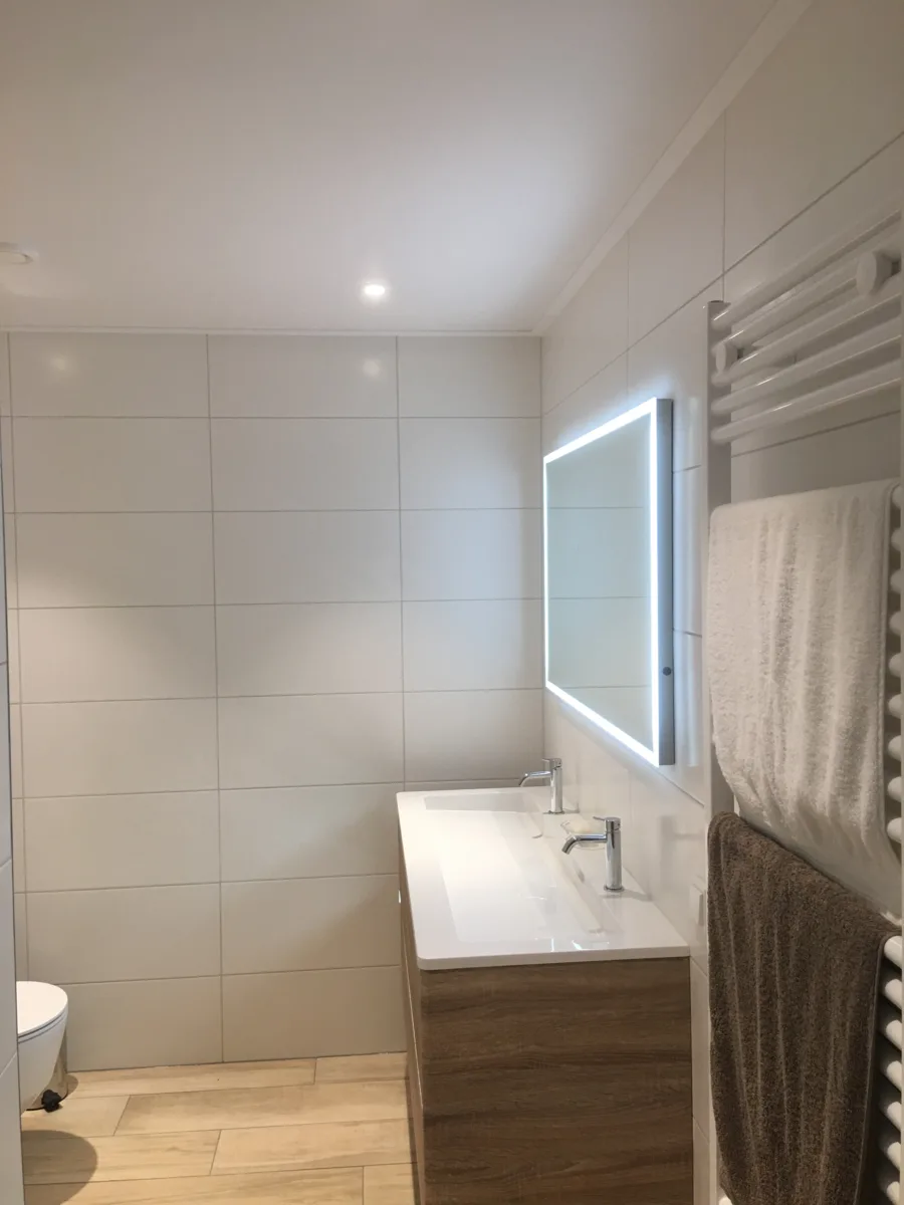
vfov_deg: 61.7
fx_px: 1010
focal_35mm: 29
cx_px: 452
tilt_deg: -0.8
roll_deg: +0.5
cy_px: 602
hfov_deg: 48.2
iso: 50
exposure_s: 1/33
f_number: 2.2
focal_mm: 4.15
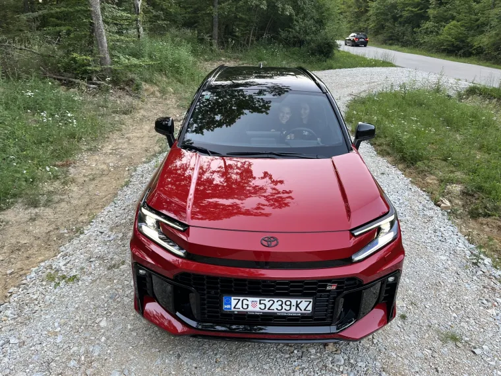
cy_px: 188
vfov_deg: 53.1
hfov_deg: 67.3
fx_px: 376
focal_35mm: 26
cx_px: 250
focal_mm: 5.1
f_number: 1.6
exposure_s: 1/83
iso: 125
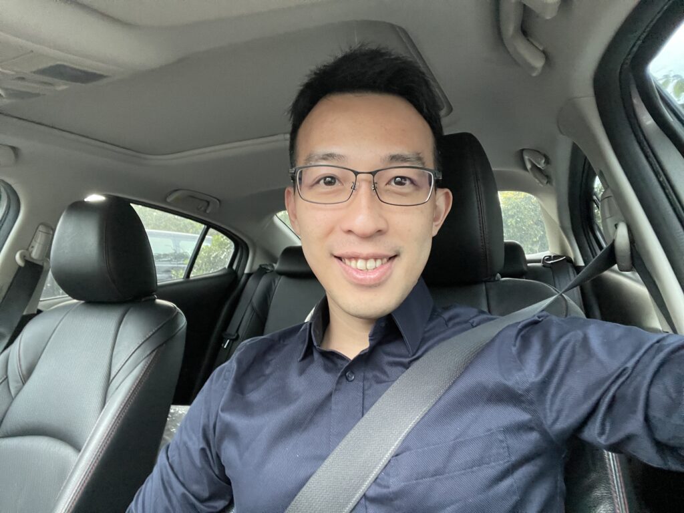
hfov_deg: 73.9
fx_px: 454
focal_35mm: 23
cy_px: 256
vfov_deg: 58.9
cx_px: 342
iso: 400
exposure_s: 1/45
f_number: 2.2
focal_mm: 2.71
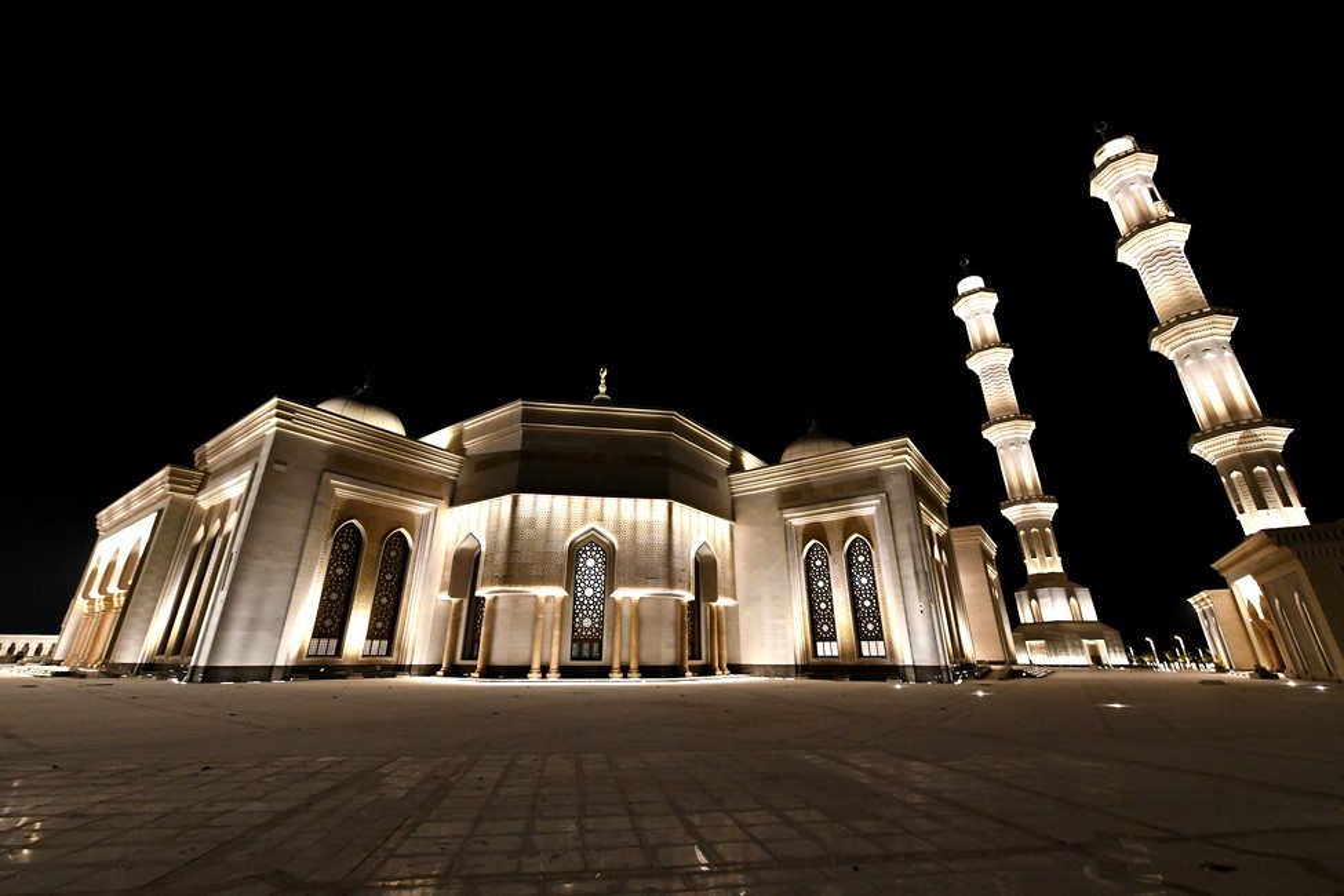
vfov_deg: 81.2
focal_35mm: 14
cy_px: 448
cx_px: 672
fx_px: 523
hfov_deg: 104.3
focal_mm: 14
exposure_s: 1/60
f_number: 7.1
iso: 6400
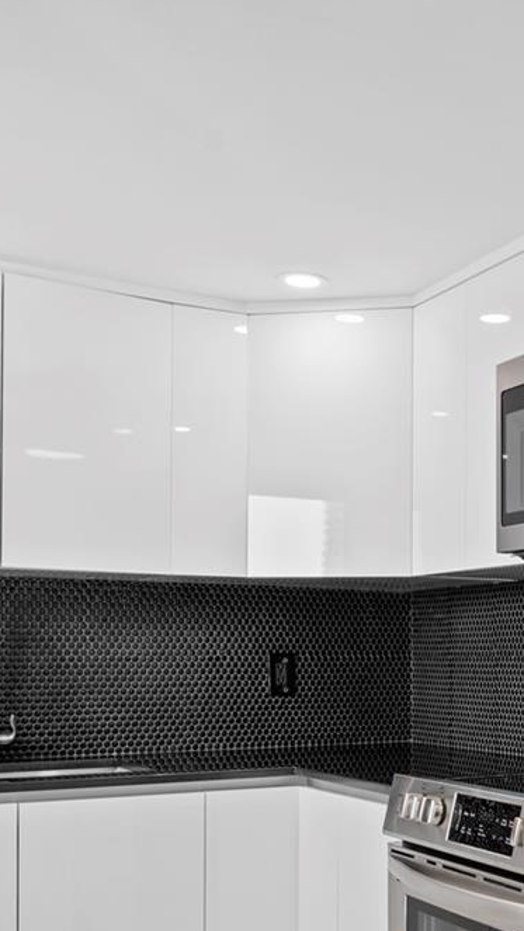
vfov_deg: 42.3
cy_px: 619
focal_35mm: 48
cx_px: 569
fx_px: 1186
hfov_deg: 23.5
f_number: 8
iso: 640
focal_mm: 19
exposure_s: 1/20
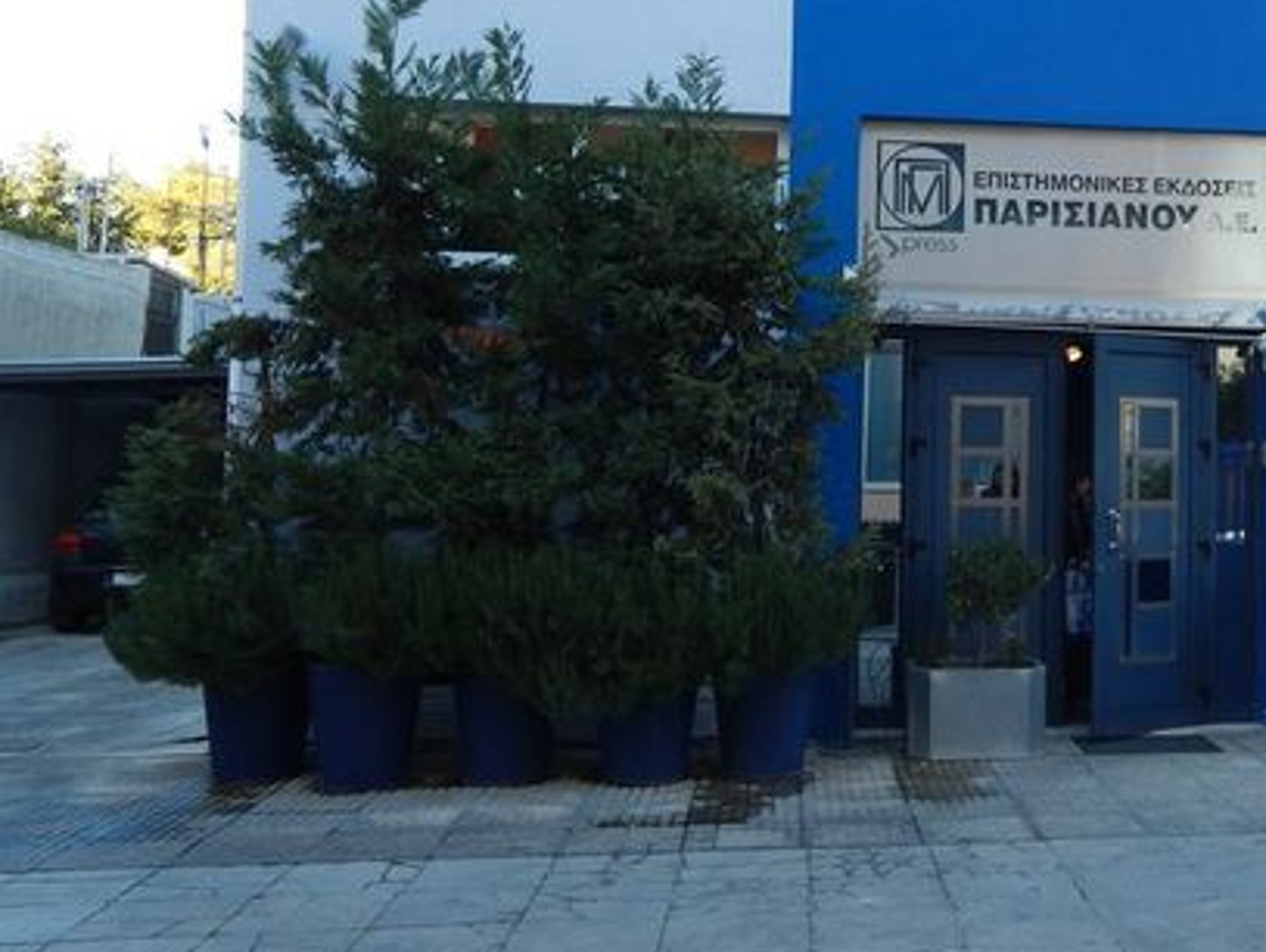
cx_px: 1042
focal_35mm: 46
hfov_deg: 39.3
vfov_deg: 31.4
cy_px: 355
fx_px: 1684
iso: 140
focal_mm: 4.5
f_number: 3.1
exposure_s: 1/250
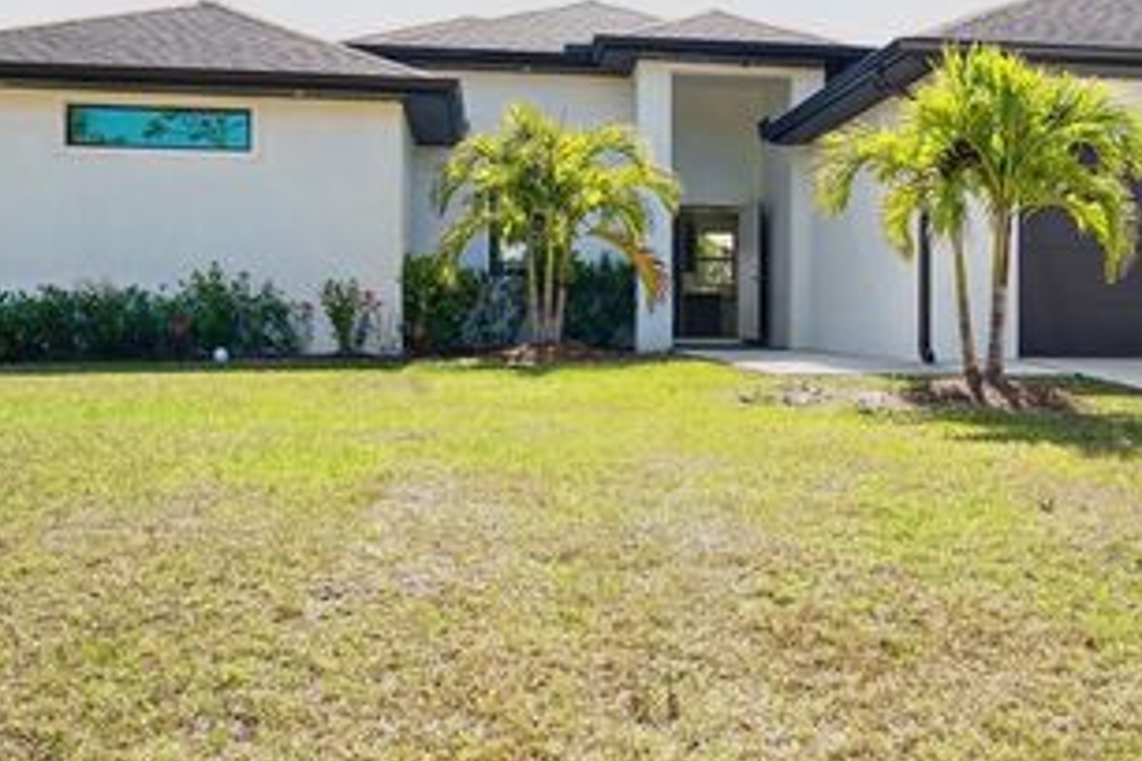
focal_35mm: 36
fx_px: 1142
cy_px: 218
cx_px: 717
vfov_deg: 36.3
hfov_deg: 52.5
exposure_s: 1/200
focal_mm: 22
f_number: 4
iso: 100
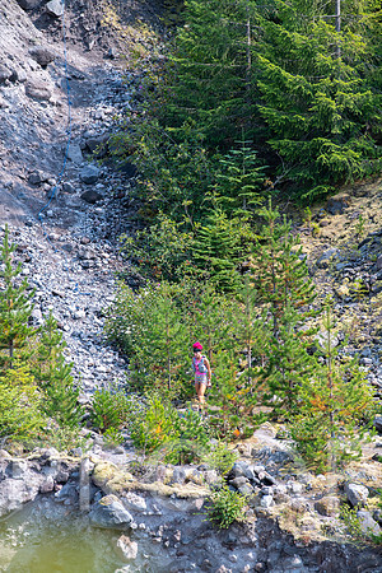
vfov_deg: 10.3
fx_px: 3183
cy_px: 286
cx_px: 191
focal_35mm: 200
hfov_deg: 6.9
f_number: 5
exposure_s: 1/640
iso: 320
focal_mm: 200
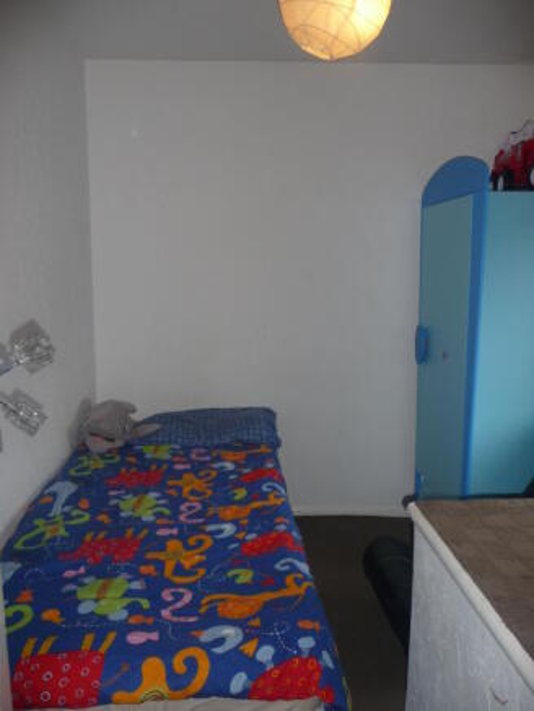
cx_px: 267
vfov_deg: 63.4
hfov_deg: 49.8
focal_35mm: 28
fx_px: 576
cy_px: 356
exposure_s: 1/30
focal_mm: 4.7
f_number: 3.3
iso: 100
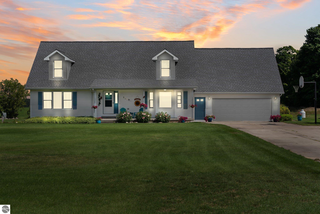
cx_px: 160
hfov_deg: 39.6
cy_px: 107
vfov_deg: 27.0
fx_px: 444
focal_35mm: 50
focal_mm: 50
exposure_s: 1/160
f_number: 9
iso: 125
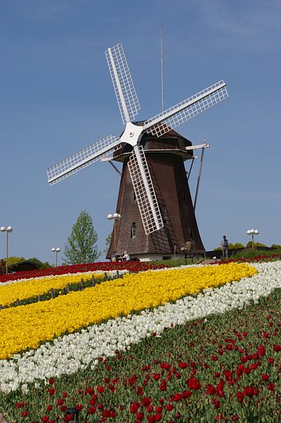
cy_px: 212
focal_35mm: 82
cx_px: 140
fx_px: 967
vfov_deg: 24.6
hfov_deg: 16.5
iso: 200
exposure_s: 1/500
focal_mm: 55
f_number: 11
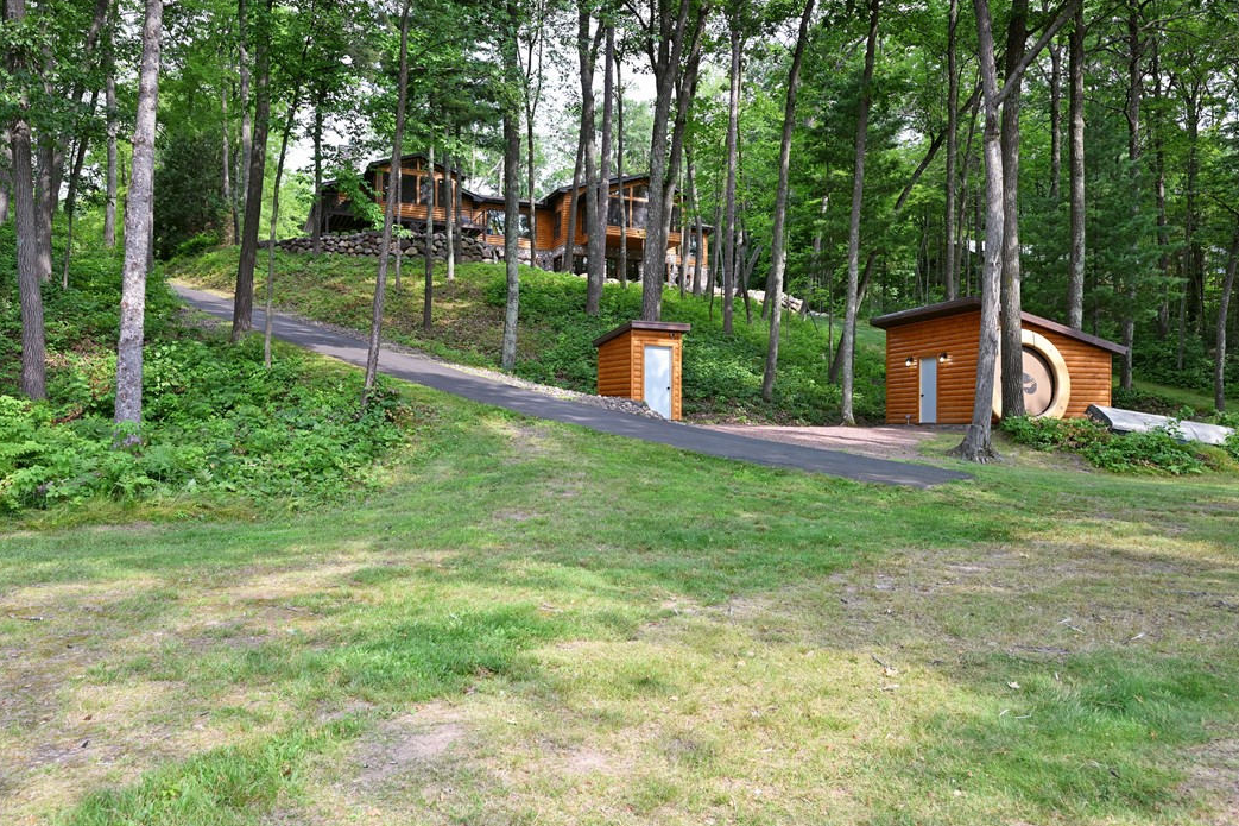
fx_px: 860
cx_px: 619
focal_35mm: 25
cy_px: 428
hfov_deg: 71.5
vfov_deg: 51.3
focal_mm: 24
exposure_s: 1/320
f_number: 5.6
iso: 250
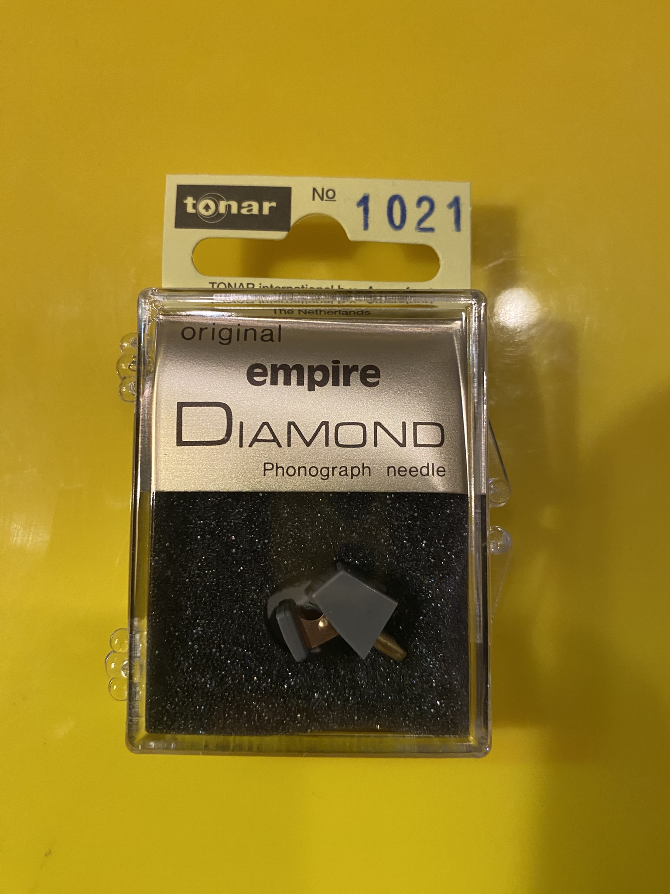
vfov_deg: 69.4
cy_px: 447
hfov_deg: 54.9
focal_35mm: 25
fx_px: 645
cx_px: 335
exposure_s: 1/50
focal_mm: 4.25
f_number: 1.8
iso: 320
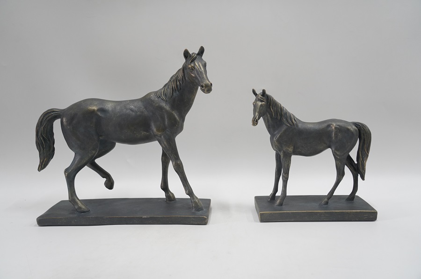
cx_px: 210
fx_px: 339
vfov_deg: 44.9
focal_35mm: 29
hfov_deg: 63.7
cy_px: 140
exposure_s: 1/30
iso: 2500
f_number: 4
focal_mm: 29
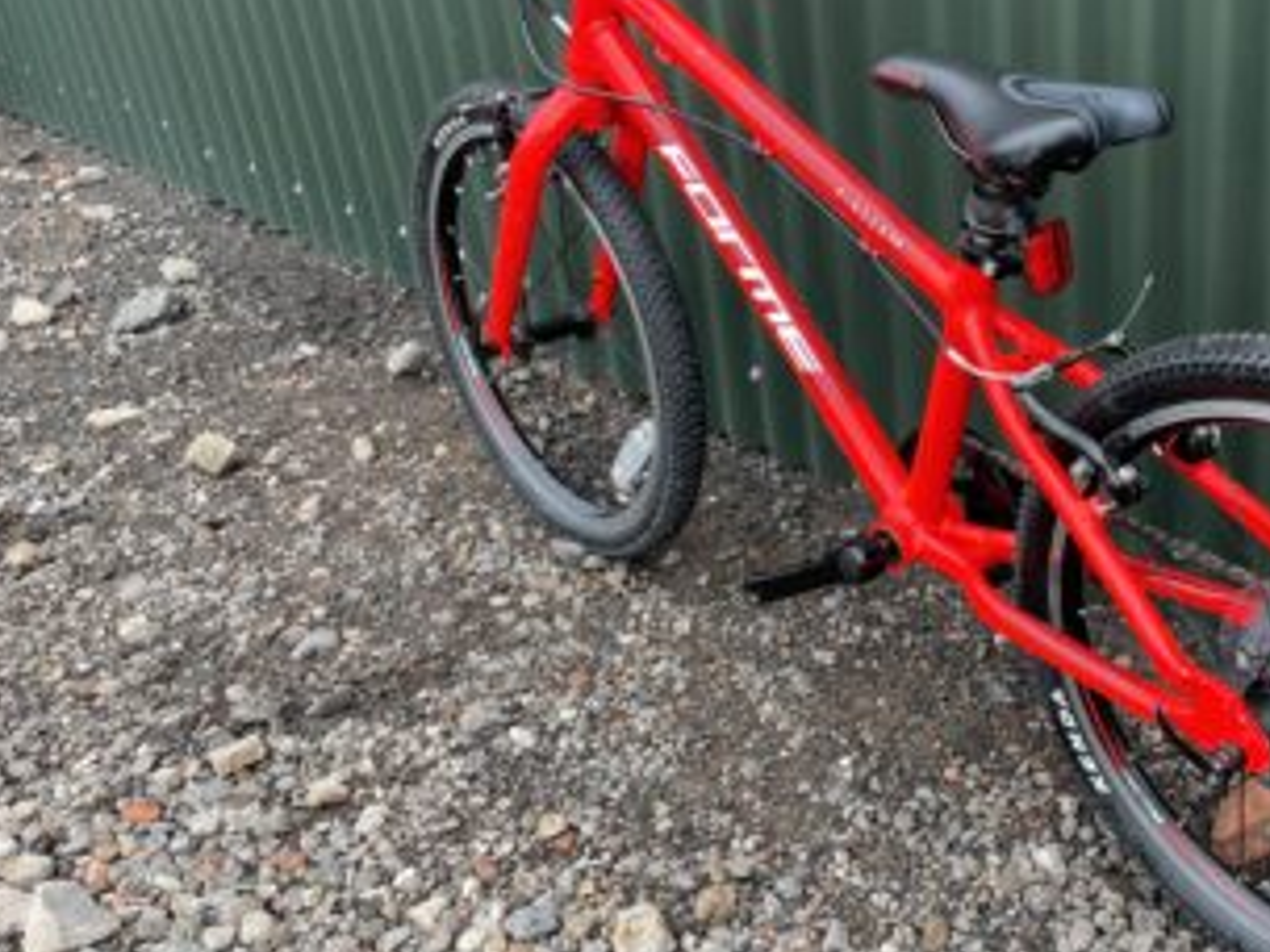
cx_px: 978
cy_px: 405
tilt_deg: -26.2
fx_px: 1504
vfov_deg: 35.1
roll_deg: +3.3
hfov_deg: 44.0
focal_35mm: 41
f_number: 1.6
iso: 32
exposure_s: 1/375
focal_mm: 4.2
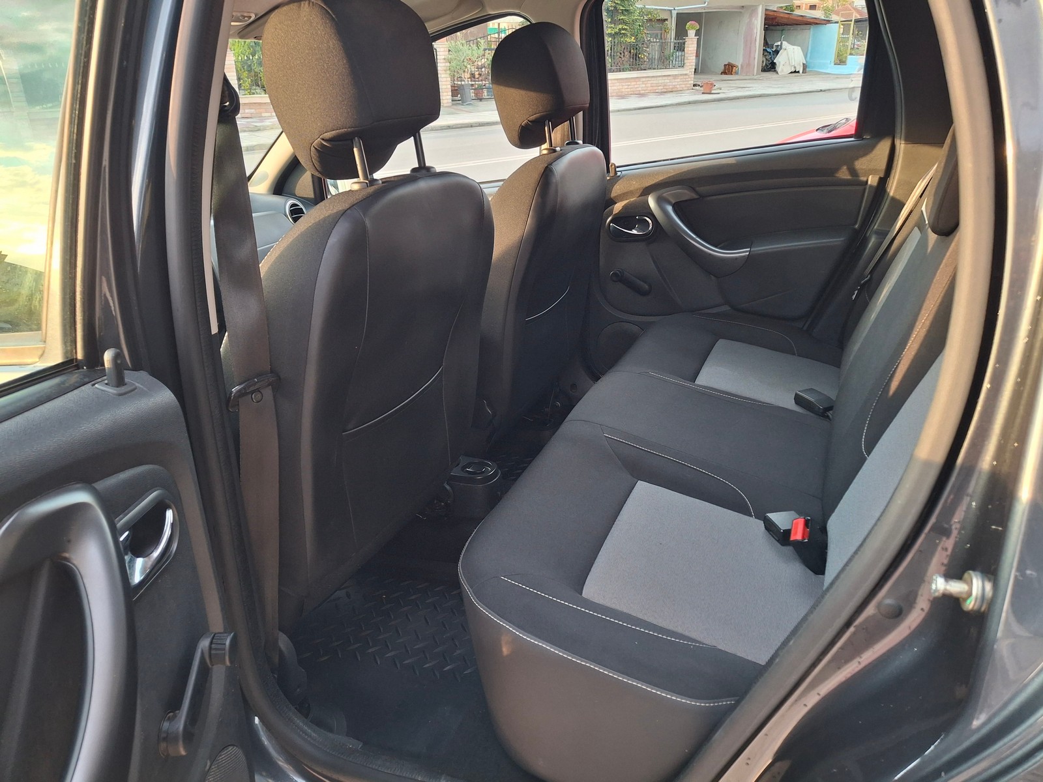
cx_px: 522
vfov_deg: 54.9
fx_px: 753
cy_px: 391
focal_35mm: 25
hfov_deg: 69.4
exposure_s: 1/100
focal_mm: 4.69
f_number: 1.8
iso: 200
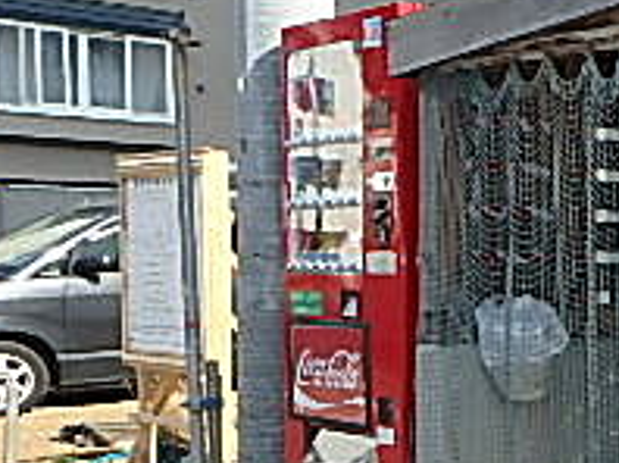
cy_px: 328
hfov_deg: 23.4
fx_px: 1214
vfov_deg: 21.4
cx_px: 910
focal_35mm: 68
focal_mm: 3.7
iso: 125
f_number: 3.5
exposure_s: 1/640
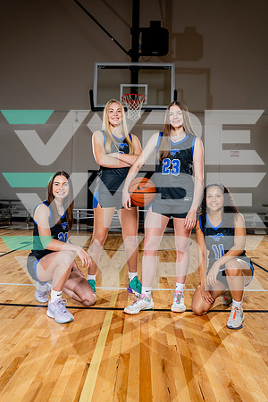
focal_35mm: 28
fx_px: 313
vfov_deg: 65.5
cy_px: 201
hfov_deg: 46.4
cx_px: 134
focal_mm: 28
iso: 200
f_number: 5.6
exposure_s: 1/250
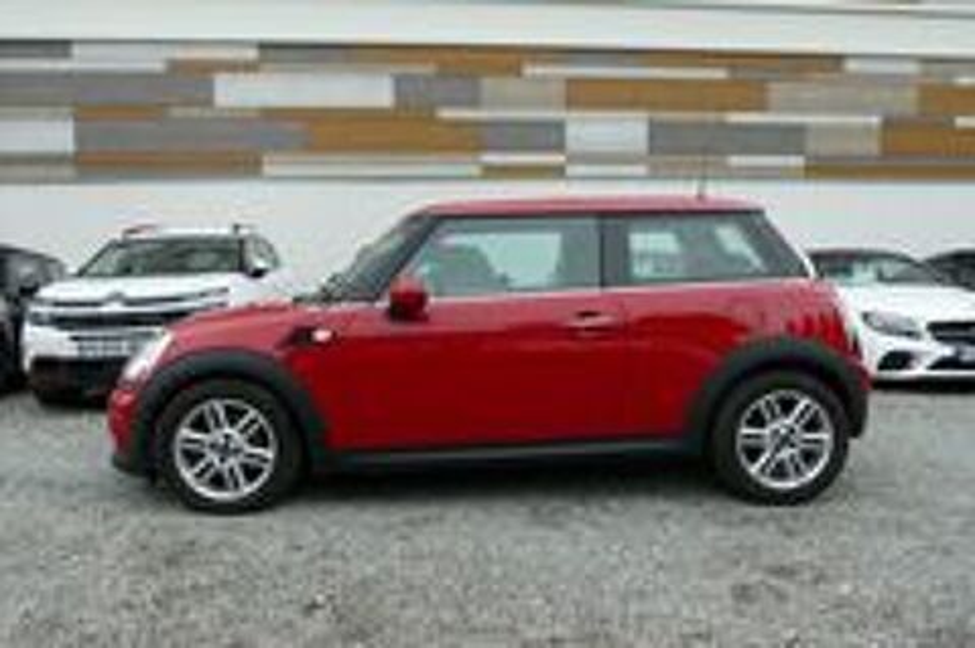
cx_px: 488
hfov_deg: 62.0
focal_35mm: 30
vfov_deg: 43.5
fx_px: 812
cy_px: 324
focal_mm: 10.85
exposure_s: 1/500
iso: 125
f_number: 3
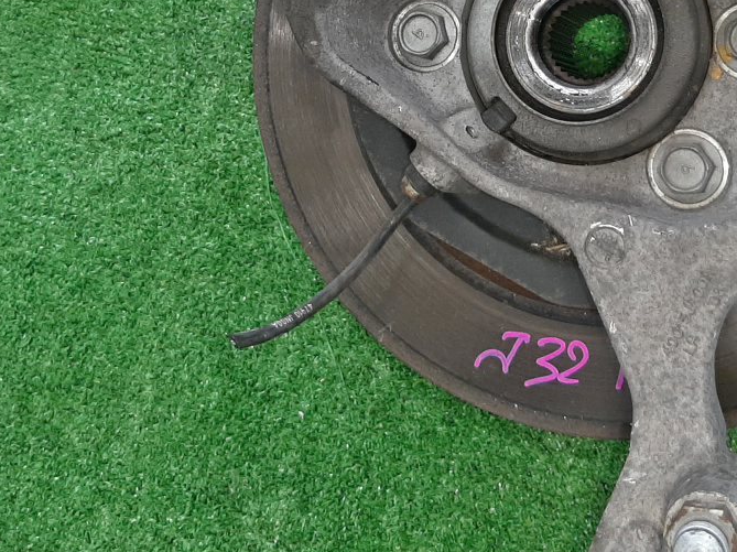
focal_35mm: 56
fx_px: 1192
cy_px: 45
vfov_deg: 25.2
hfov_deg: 34.3
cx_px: 402
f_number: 1.7
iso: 128
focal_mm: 3.93
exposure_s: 1/50
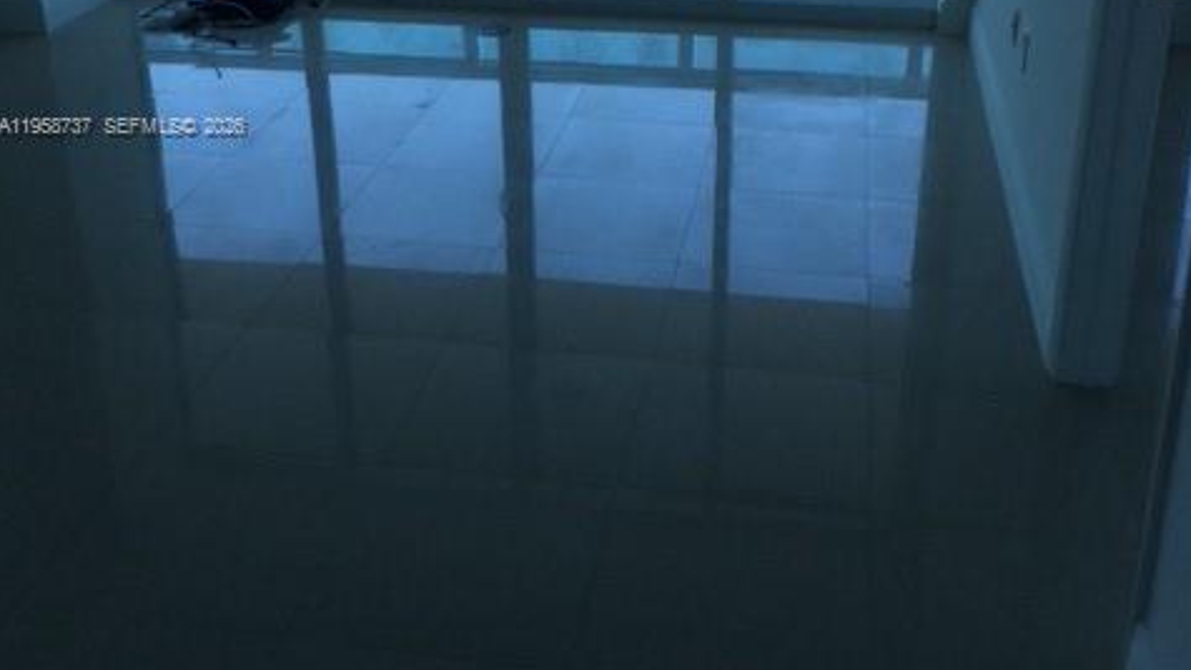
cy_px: 128
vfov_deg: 26.6
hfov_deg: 46.4
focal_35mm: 44
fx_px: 1389
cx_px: 597
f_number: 2.2
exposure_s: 1/604
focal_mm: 4.12
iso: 32
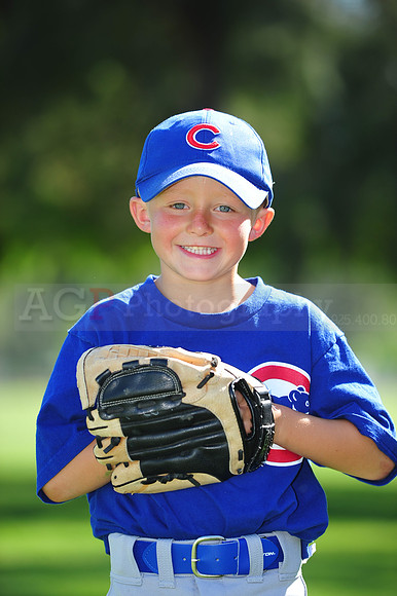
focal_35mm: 200
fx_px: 3312
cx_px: 198
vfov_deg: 10.3
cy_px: 298
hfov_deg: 6.9
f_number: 4.5
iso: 200
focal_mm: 200
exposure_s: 1/400
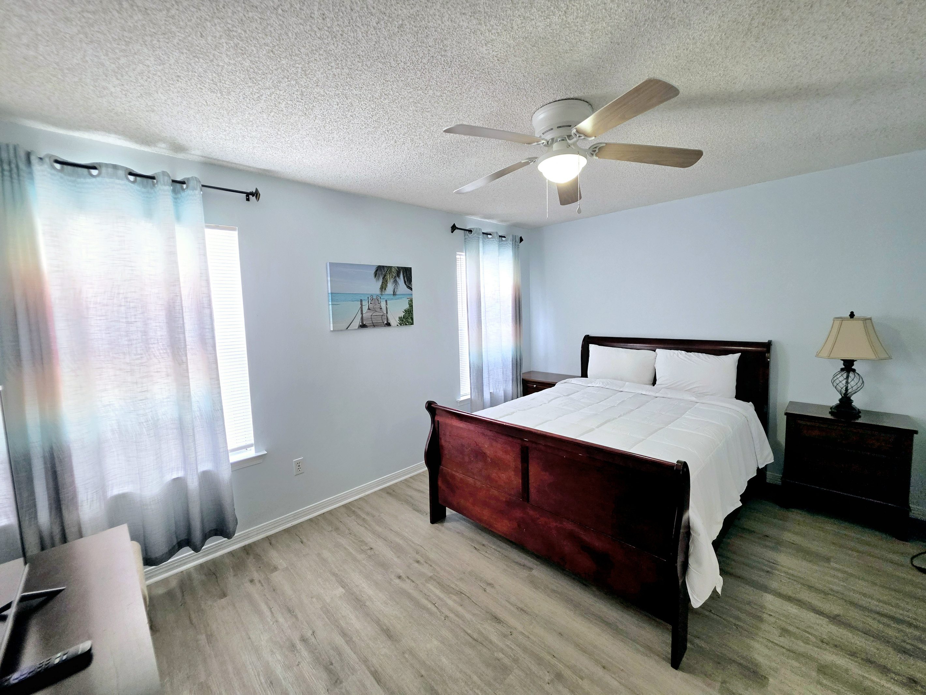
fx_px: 348
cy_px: 348
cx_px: 463
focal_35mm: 13
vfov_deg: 89.9
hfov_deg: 106.2
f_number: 1.9
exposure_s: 1/120
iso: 125
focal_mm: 2.2
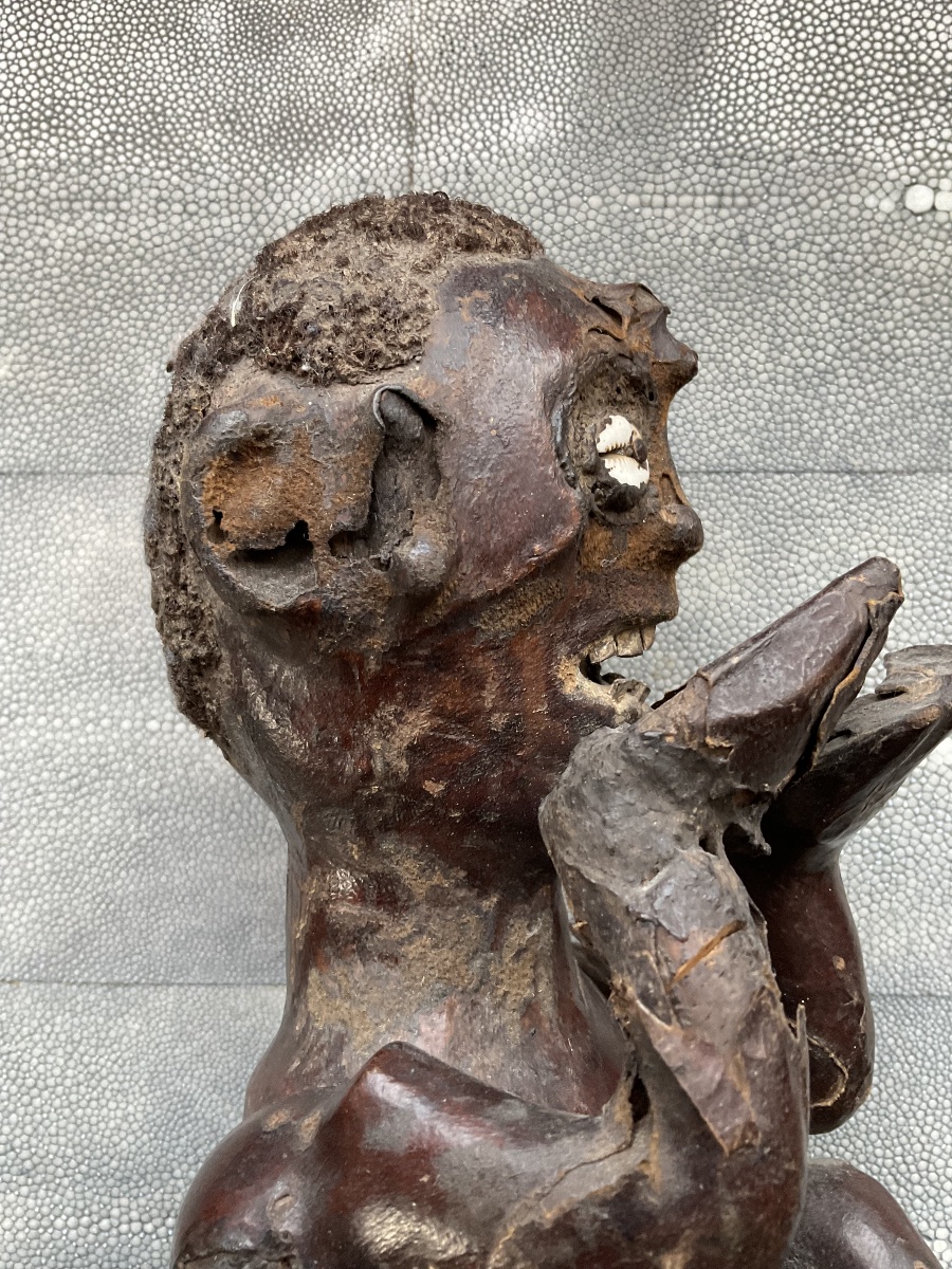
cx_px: 476
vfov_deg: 61.7
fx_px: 1063
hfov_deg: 48.2
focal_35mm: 29
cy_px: 634
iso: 160
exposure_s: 1/60
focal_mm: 3
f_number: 1.8
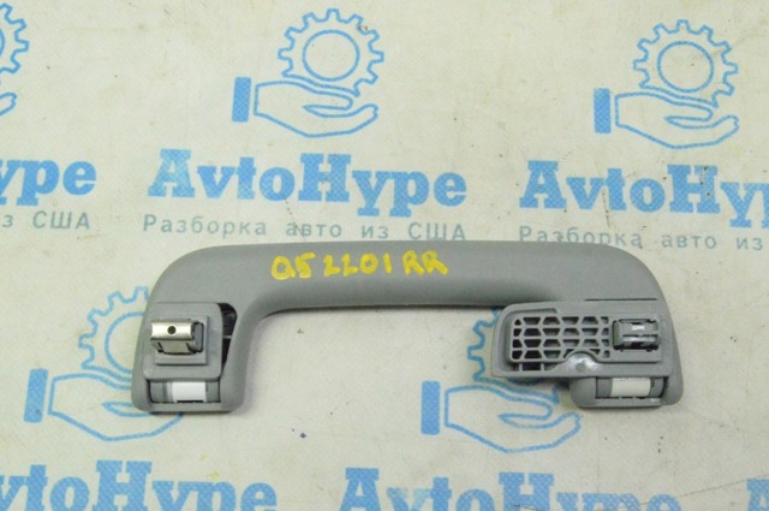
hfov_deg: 43.7
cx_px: 384
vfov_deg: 29.8
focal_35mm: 45
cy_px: 256
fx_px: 960
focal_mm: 30
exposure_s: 1/60
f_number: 20
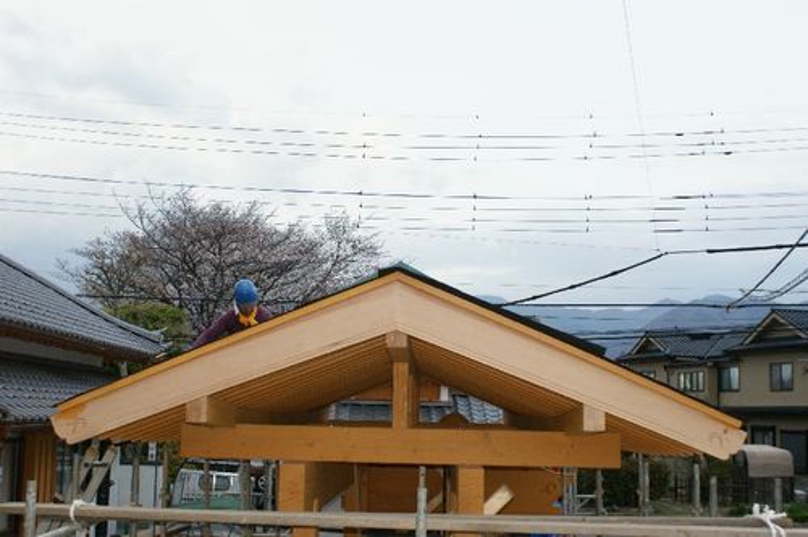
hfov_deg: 43.7
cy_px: 268
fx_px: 1009
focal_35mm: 45
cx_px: 404
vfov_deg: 29.8
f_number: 5
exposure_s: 1/40
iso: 200
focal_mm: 30
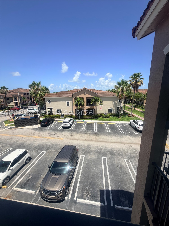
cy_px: 113
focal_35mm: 14
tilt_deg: -12.0
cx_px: 84
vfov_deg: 102.1
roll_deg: +0.5
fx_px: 91
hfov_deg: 85.7
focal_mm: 2.22
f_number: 2.2
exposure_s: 1/853
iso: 20
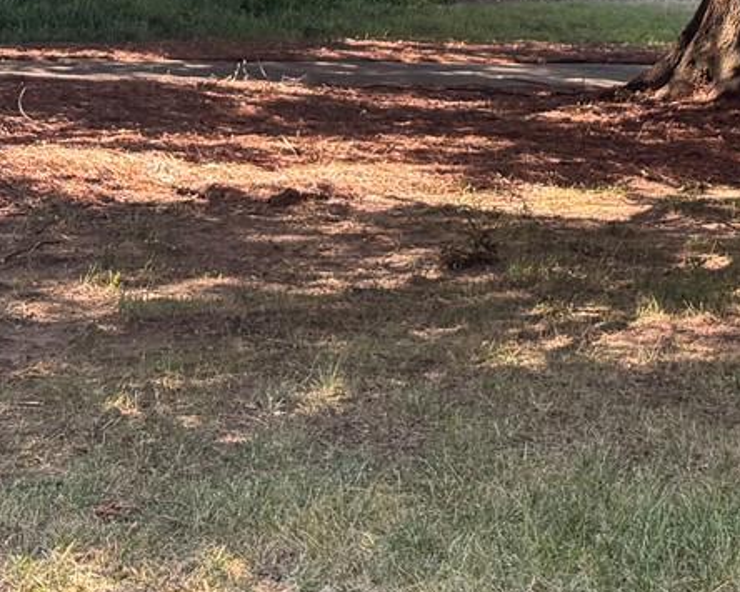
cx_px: 1000
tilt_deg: +5.7
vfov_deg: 12.9
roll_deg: -0.4
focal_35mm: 108
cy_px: -492
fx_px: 2365
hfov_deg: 16.6
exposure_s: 1/563
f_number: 1.78
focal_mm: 6.76
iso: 100
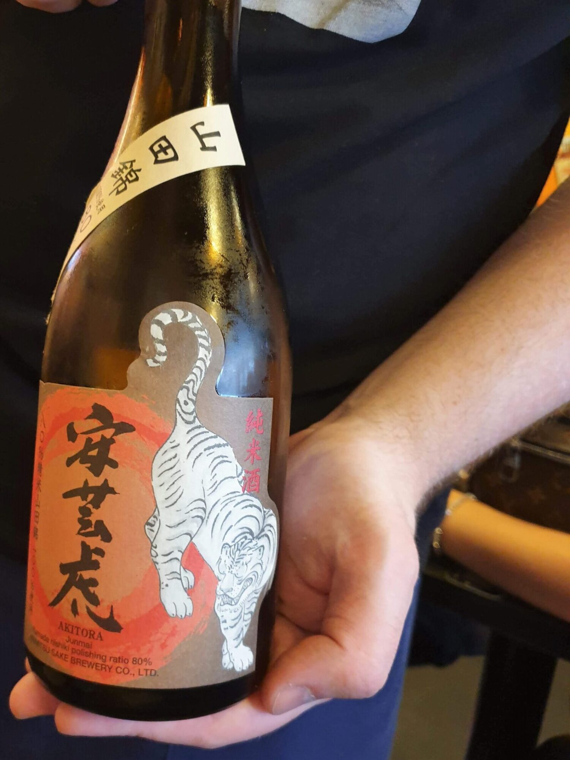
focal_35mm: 26
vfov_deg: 67.3
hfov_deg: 53.1
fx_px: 571
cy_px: 380
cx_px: 285
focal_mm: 4.3
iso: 250
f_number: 1.5
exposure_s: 1/14
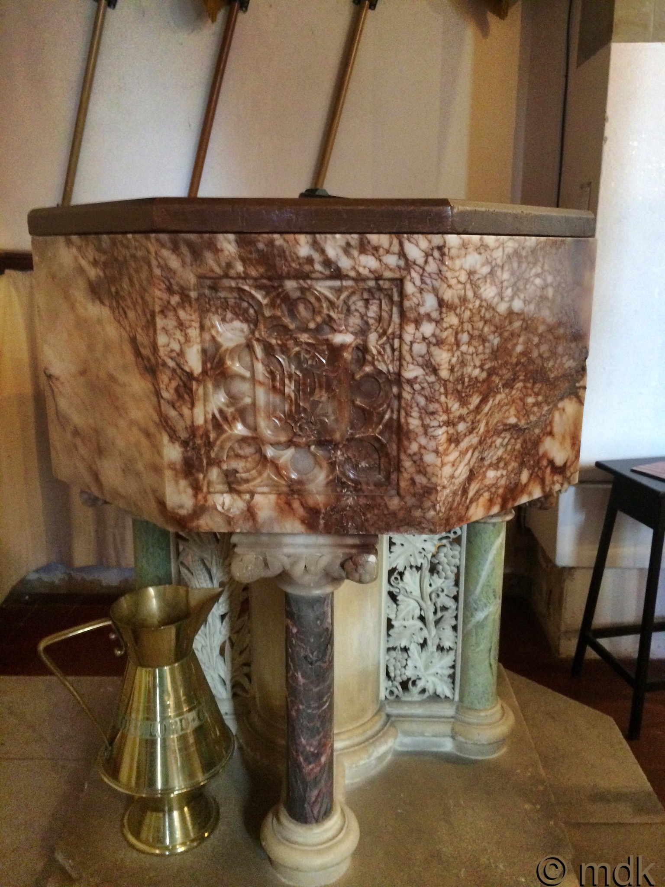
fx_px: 743
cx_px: 332
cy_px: 444
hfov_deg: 48.2
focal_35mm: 29
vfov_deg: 61.7
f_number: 2.2
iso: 500
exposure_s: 1/17
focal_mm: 4.15
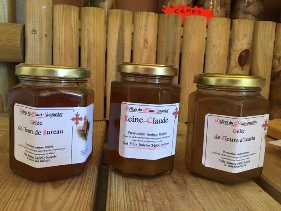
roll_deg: -3.6
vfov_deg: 48.2
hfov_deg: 61.7
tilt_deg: -8.6
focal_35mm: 29
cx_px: 140
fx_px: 235
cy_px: 106
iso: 32
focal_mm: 4.15
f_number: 2.2
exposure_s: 1/17
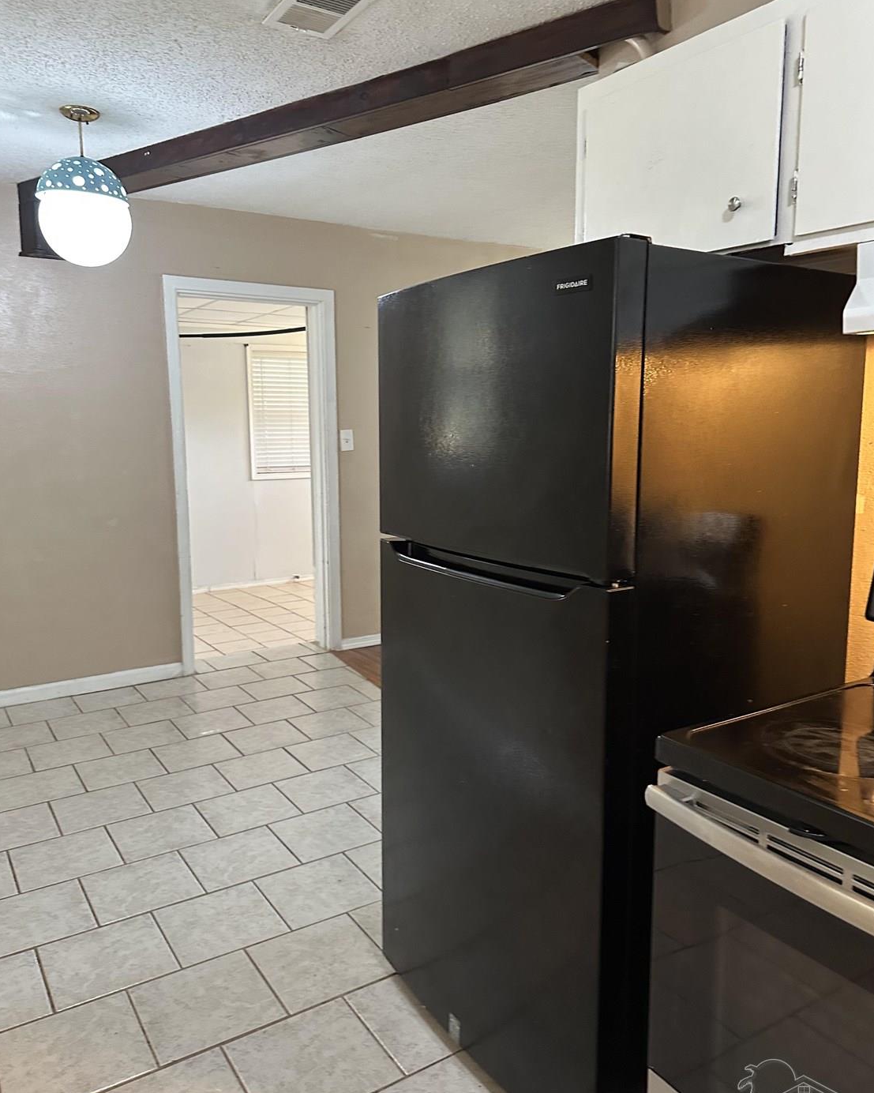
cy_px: 539
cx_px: 425
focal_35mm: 26
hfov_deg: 54.9
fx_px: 841
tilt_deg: -7.4
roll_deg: +0.5
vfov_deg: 66.0
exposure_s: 1/60
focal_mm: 6.86
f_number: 1.78
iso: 500
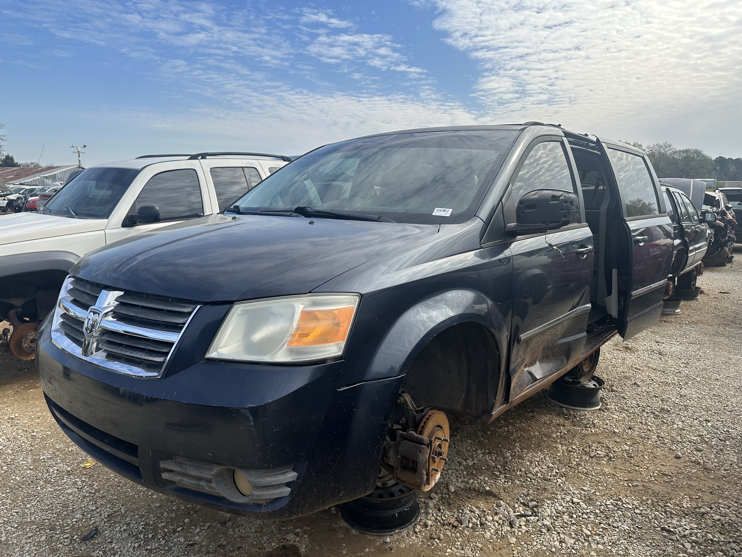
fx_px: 514
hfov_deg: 71.6
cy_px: 278
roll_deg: -0.6
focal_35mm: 24
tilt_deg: -9.3
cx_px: 371
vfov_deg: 56.8
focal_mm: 6.86
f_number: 1.78
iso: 80
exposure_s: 1/3155
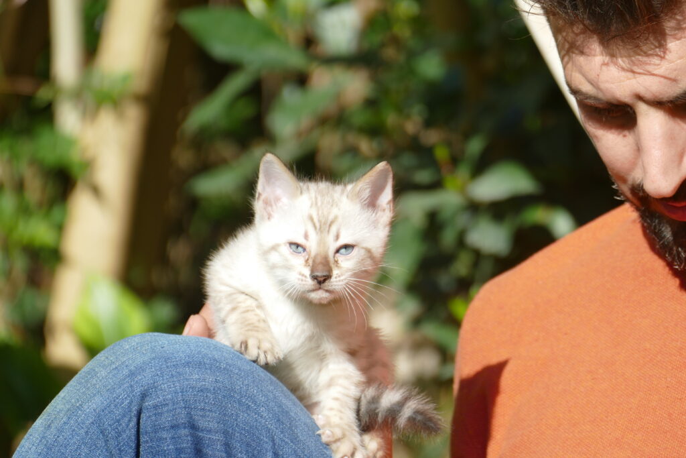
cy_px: 229
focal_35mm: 305
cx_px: 343
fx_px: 5812
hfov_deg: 6.8
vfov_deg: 4.5
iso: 125
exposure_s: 1/1000
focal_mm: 111.12
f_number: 4
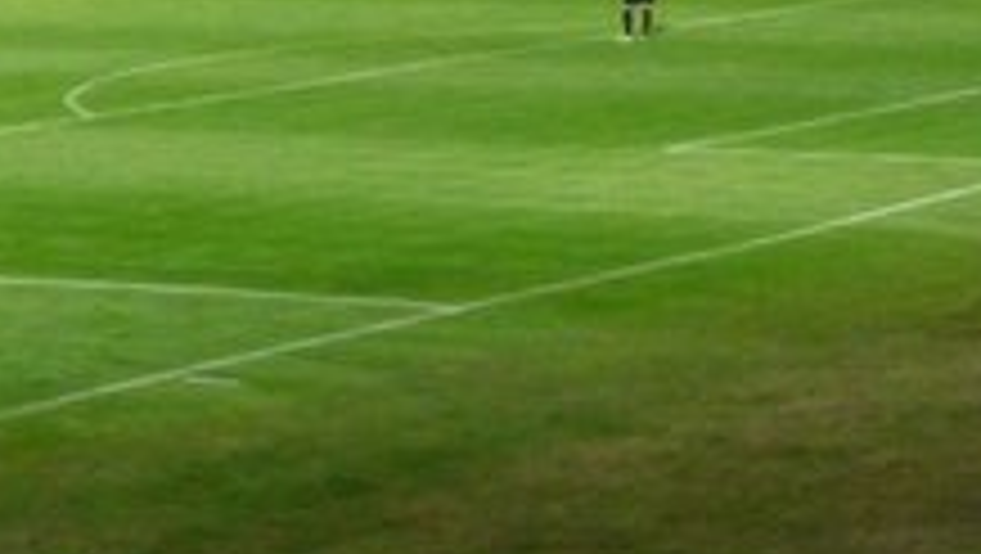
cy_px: -140
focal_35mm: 165
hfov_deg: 12.9
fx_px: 4295
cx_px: 970
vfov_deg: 7.3
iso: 800
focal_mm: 10.5
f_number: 4.5
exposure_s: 1/30
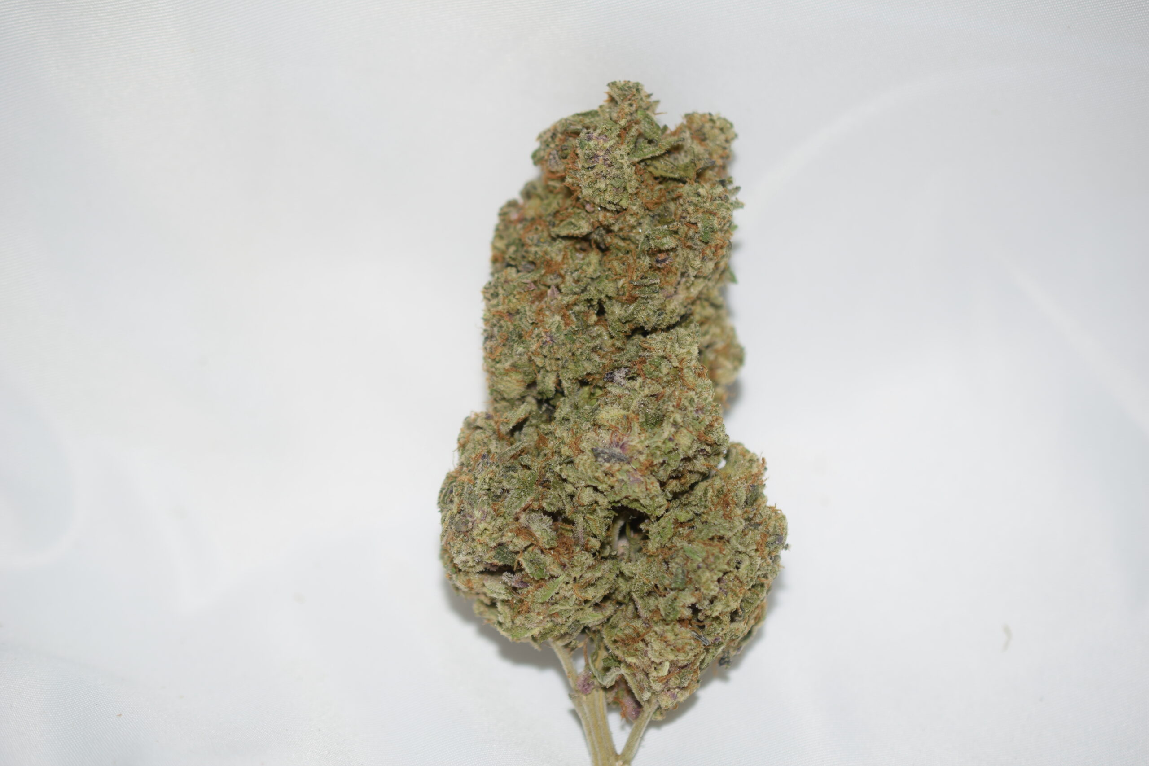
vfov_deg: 22.6
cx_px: 574
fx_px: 1915
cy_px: 383
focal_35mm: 60
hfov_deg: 33.4
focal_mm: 40
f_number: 3
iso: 100
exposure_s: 1/60
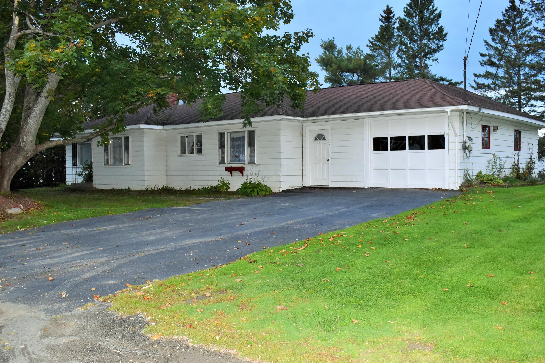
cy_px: 186
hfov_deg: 54.4
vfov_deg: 37.8
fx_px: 530
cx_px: 279
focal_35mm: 35
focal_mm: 22
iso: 800
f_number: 5
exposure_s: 1/100
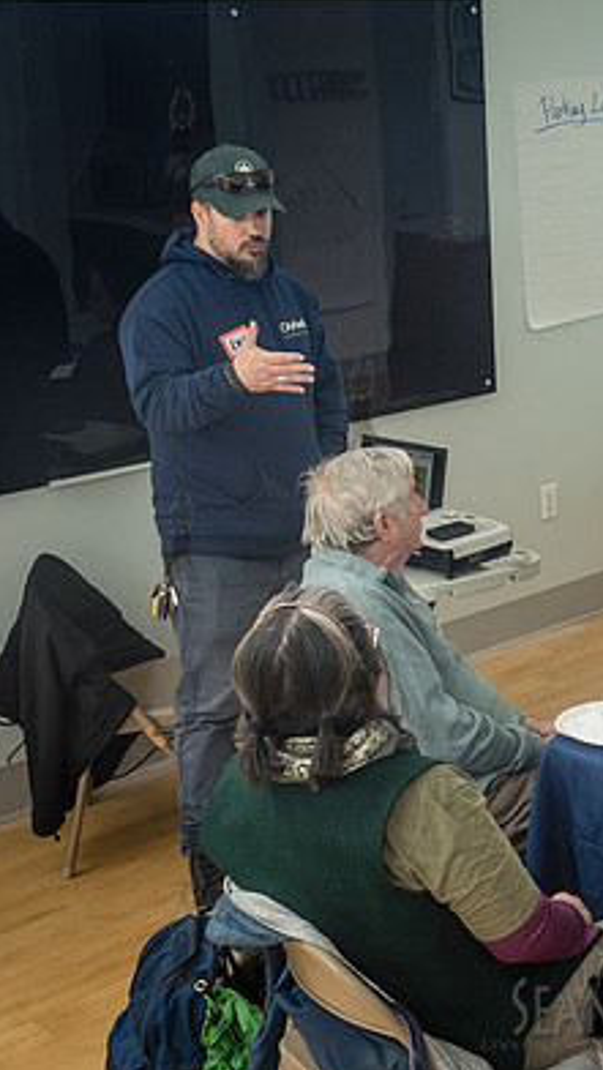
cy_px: 567
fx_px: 1759
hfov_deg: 18.8
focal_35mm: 62
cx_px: 624
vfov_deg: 33.8
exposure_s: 1/200
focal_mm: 35
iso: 1250
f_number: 5.6
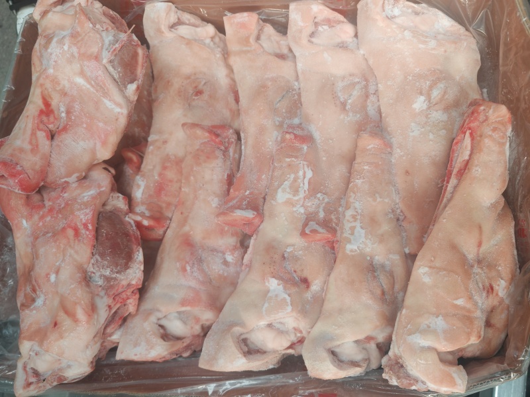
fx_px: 413
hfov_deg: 65.3
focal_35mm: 27
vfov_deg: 51.4
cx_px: 265
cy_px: 198
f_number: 1.6
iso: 80
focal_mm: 7.62
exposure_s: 1/100
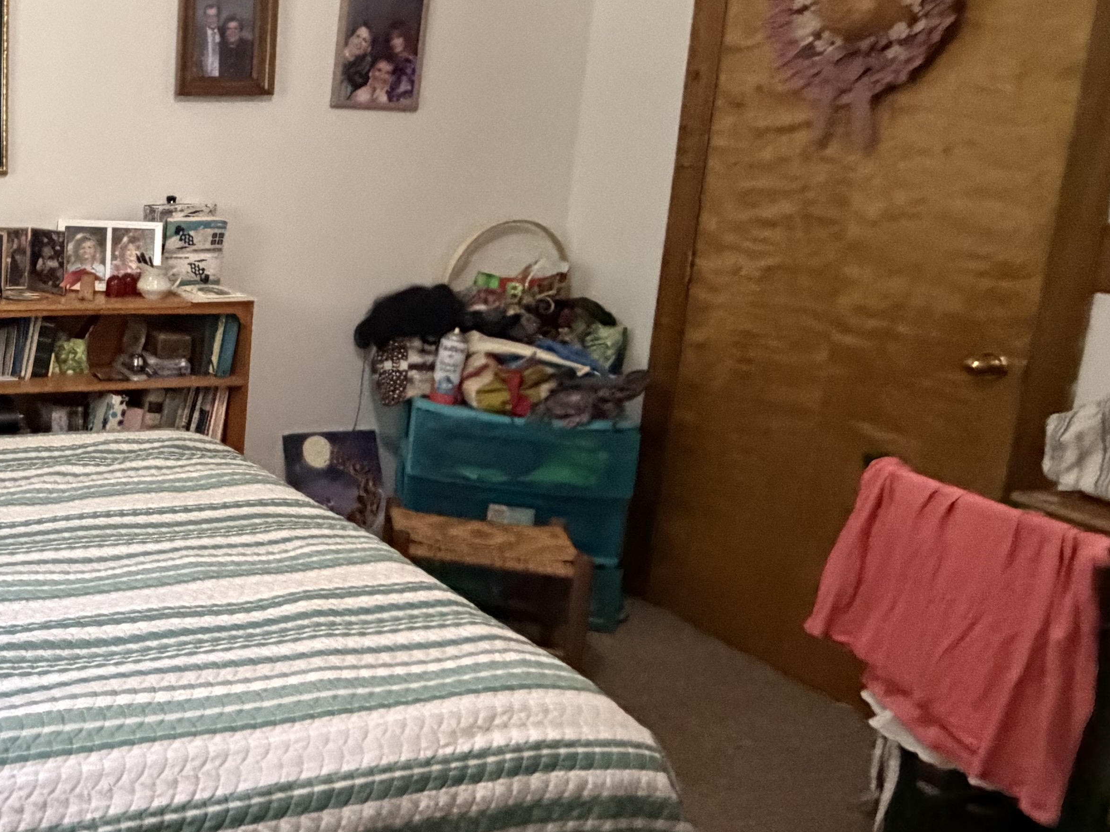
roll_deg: -0.1
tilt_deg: -8.9
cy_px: 292
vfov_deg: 41.4
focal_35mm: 34
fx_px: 1090
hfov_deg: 43.9
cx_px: -60
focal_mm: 2.22
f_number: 2.2
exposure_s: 1/60
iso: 1000
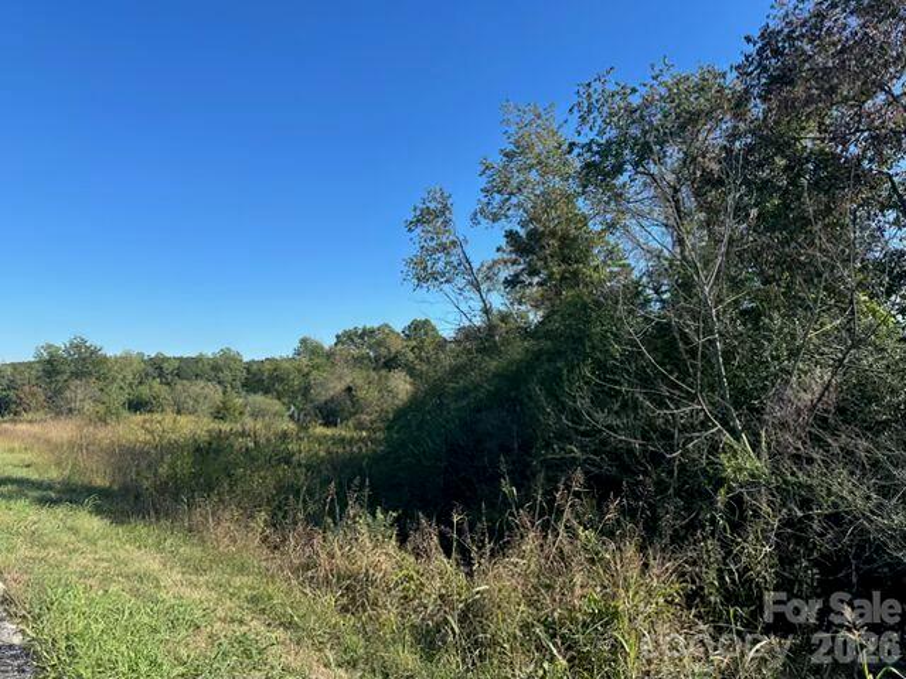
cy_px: 340
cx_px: 453
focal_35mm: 24
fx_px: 628
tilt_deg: +5.4
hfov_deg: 71.6
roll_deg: +0.3
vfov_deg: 56.8
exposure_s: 1/2410
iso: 80
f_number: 1.78
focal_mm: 6.86
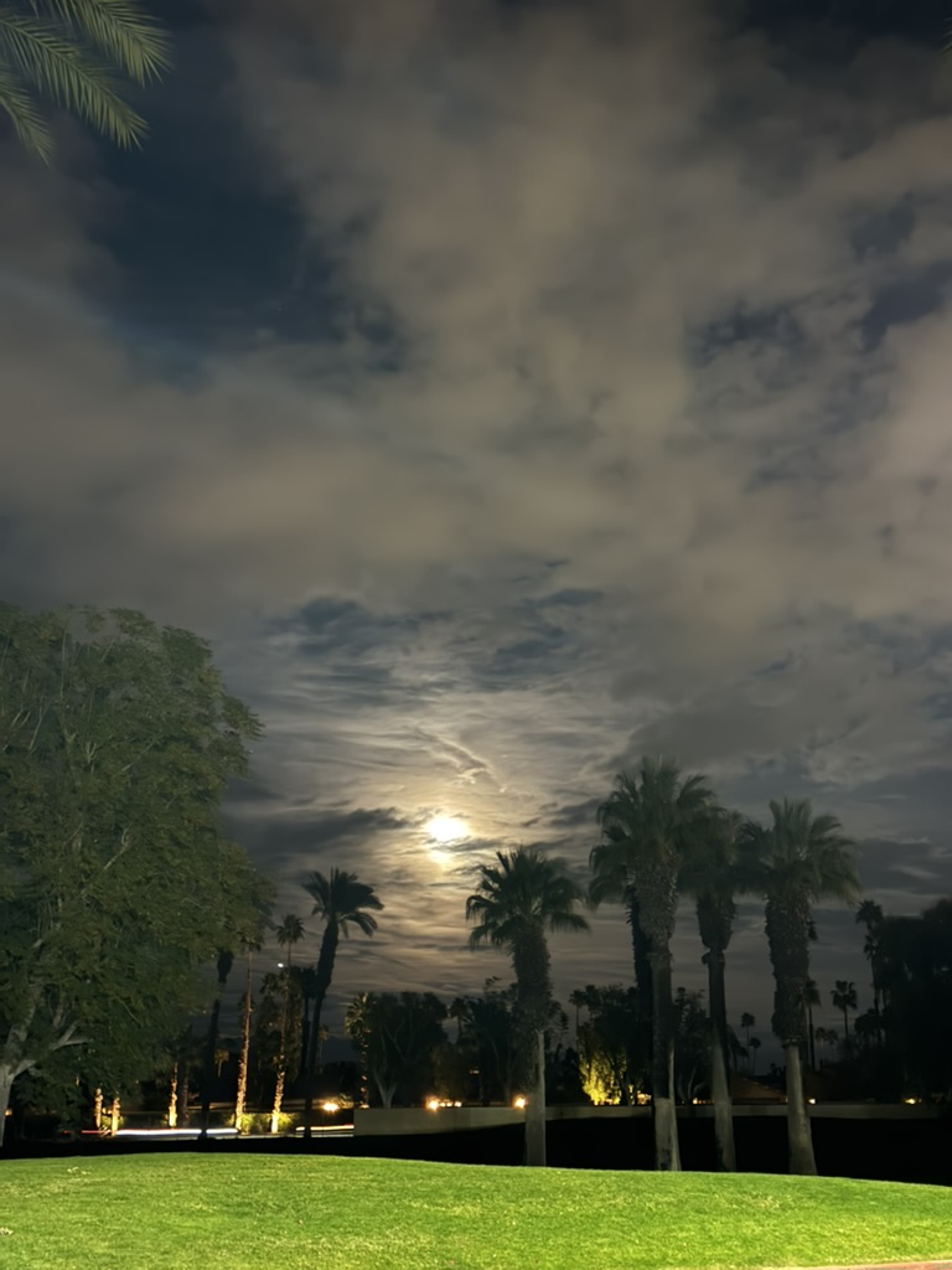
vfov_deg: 39.7
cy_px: 635
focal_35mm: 48
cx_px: 476
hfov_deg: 30.3
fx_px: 1760
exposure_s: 1/2
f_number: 1.78
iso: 400
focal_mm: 6.76
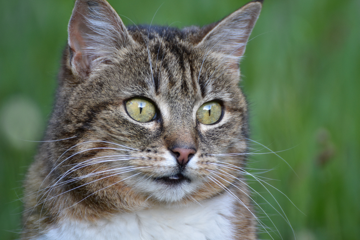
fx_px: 4499
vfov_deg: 3.1
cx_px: 180
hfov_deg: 4.6
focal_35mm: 450
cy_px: 120
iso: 1000
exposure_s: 1/200
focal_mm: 300
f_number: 5.6
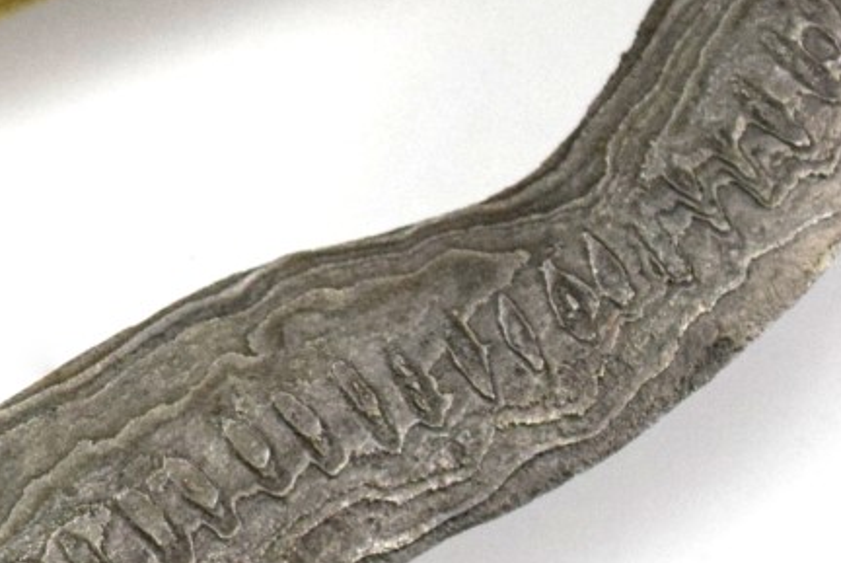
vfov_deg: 4.5
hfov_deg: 6.6
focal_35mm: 304
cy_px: 380
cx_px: -804
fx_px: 7109
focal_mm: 50
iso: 1600
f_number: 5.6
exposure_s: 1/3200
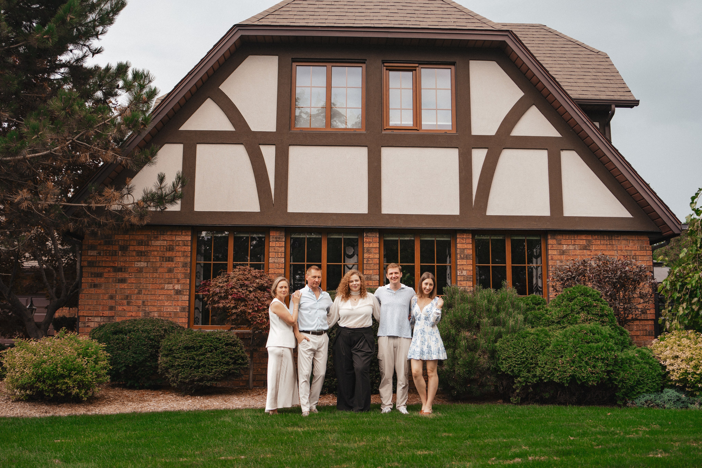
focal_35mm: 35
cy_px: 234
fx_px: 682
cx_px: 351
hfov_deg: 54.4
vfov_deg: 37.9
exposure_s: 1/800
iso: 125
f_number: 2.5
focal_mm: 35
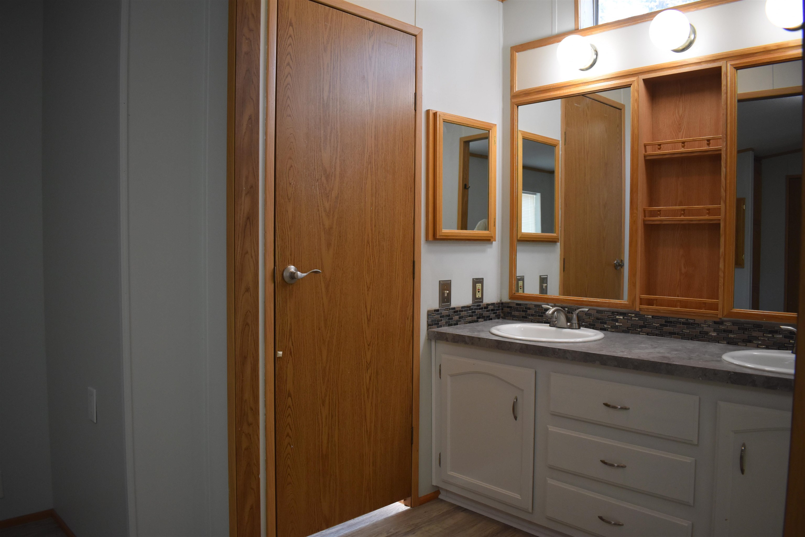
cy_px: 268
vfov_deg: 47.9
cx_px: 402
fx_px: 604
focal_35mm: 27
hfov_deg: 67.4
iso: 800
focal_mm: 18
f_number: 3.5
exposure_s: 1/160
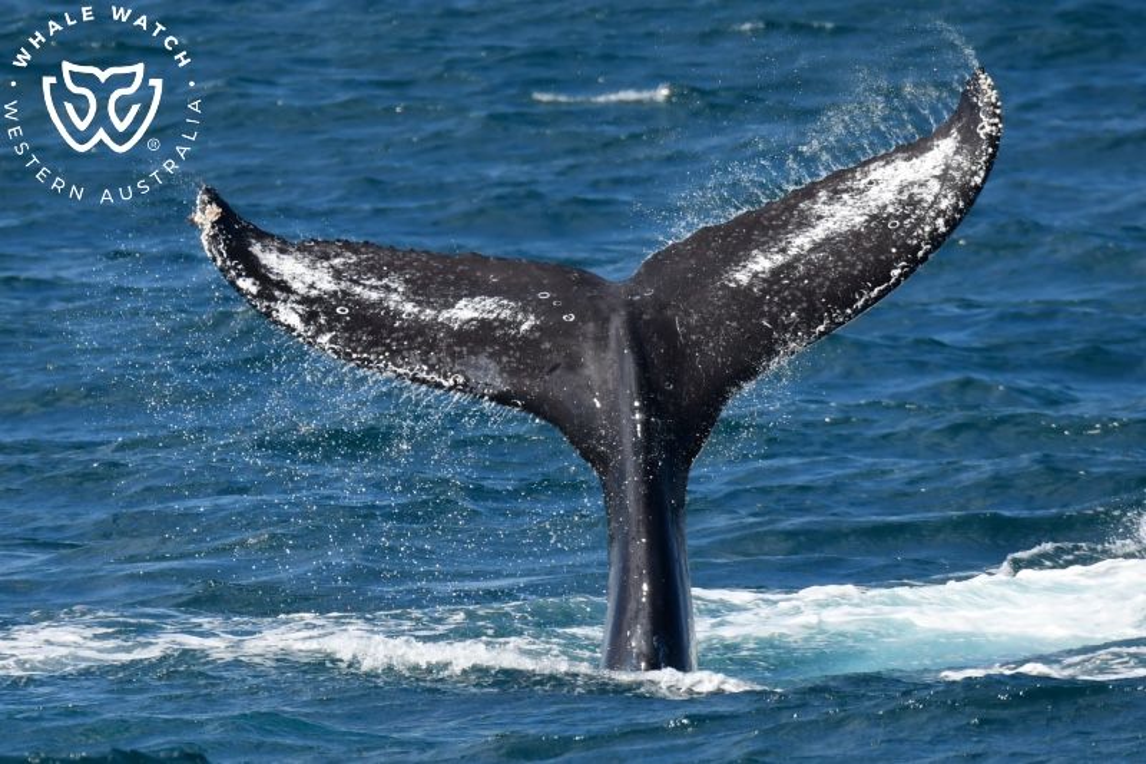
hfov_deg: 2.8
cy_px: 382
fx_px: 23869
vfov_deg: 1.8
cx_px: 573
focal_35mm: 750
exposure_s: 1/2000
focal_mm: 500
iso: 400
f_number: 8
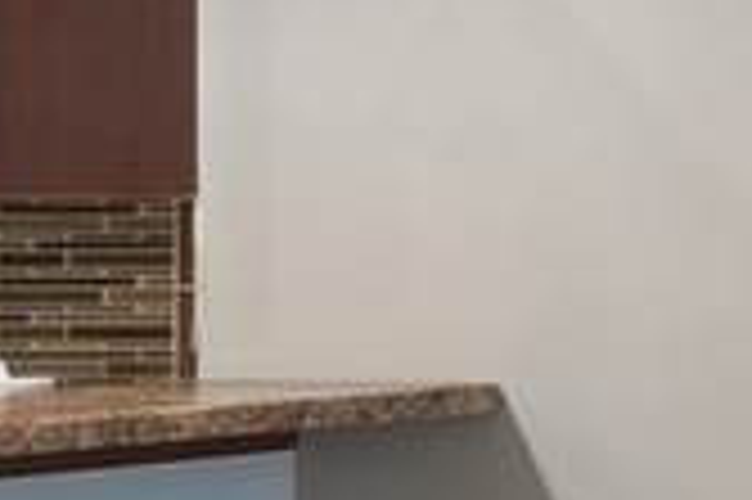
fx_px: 2567
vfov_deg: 11.1
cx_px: 2841
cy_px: 137
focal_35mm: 123
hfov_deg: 8.8
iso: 400
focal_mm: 16
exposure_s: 1/3.33
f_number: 10
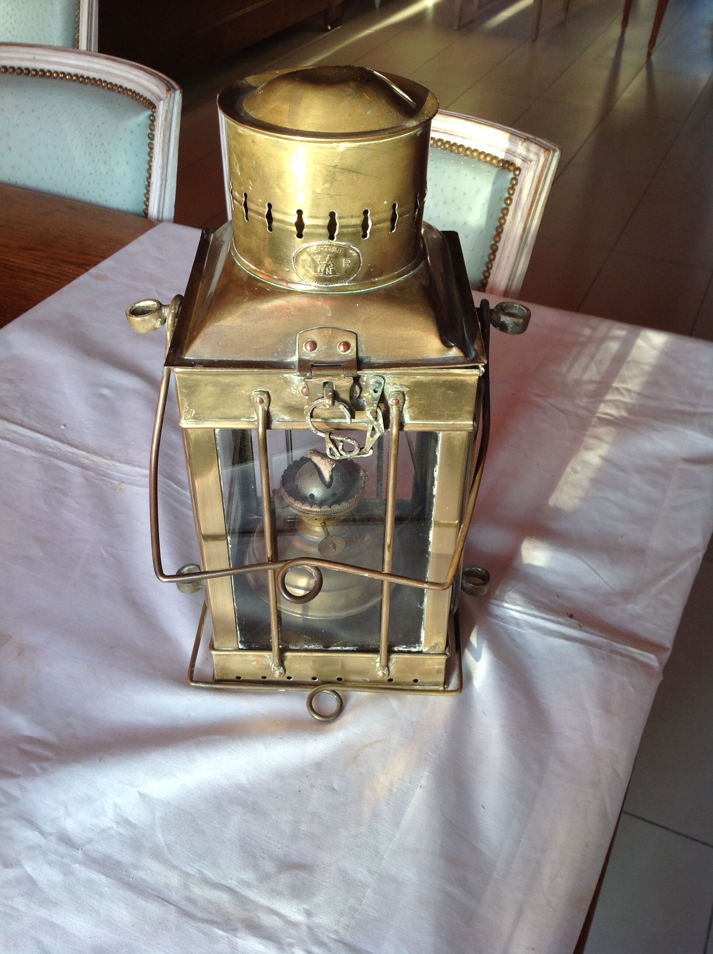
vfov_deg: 52.7
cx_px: 356
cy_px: 477
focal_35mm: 35
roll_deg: +2.3
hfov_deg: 40.6
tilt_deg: -38.2
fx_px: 964
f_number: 2.4
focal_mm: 4.28
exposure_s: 1/40
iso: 50
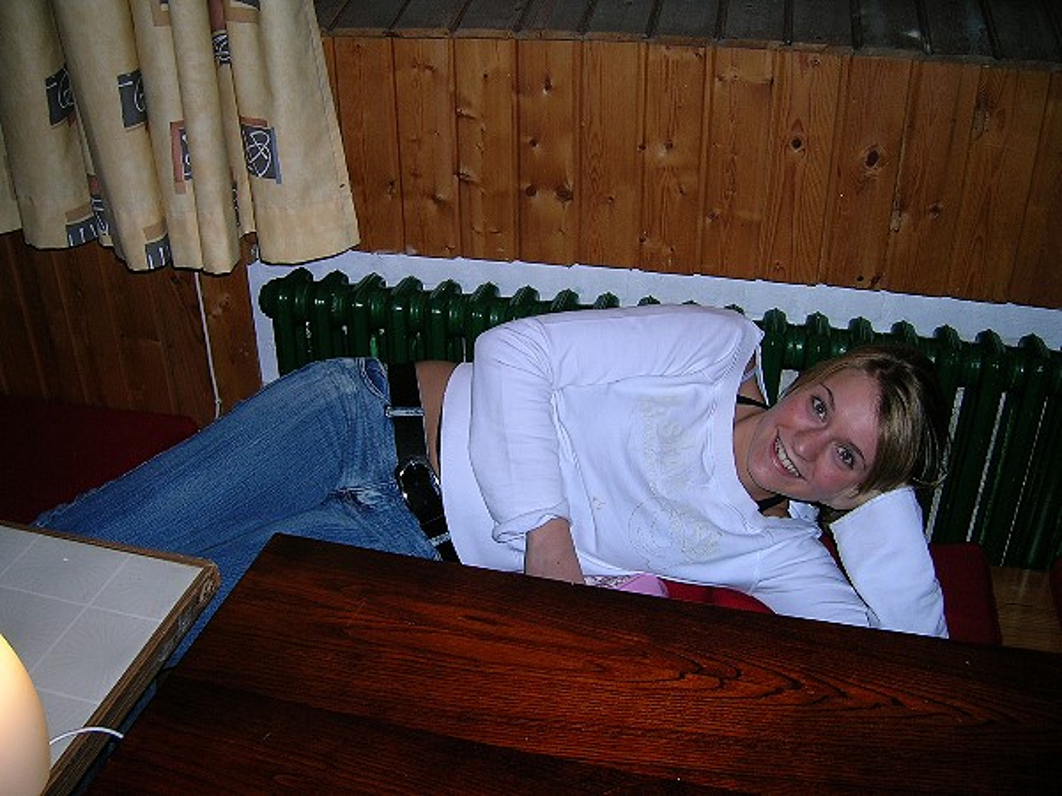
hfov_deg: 54.0
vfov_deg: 41.8
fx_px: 1043
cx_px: 531
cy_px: 398
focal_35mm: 34
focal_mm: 5.7
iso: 50
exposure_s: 1/60.1
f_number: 2.9
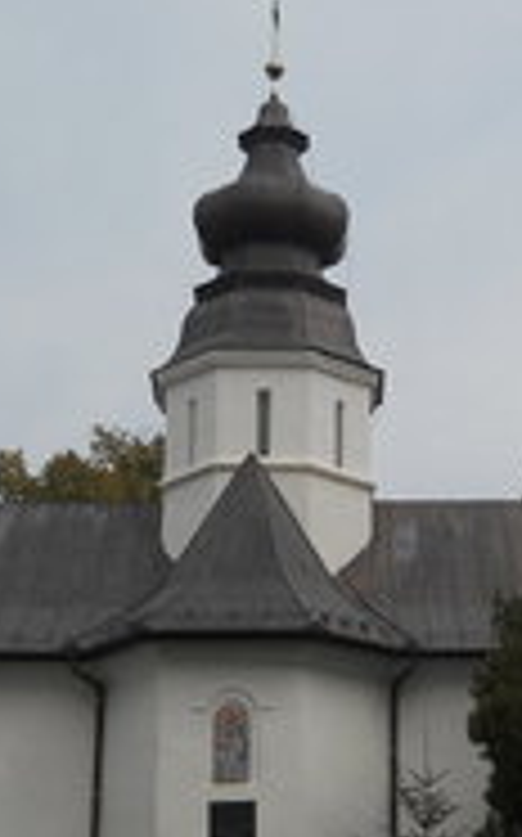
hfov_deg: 15.8
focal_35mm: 82
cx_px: 392
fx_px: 1869
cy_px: 497
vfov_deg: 25.2
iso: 80
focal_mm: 6.72
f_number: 5.5
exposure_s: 1/400
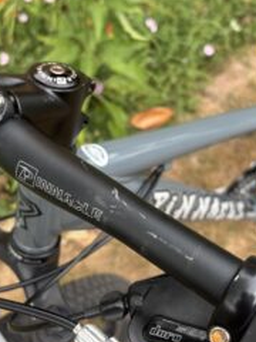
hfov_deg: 36.8
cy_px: 160
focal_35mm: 39
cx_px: 125
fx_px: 385
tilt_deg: -58.3
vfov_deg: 47.8
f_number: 1.6
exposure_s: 1/402
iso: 50
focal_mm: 5.96
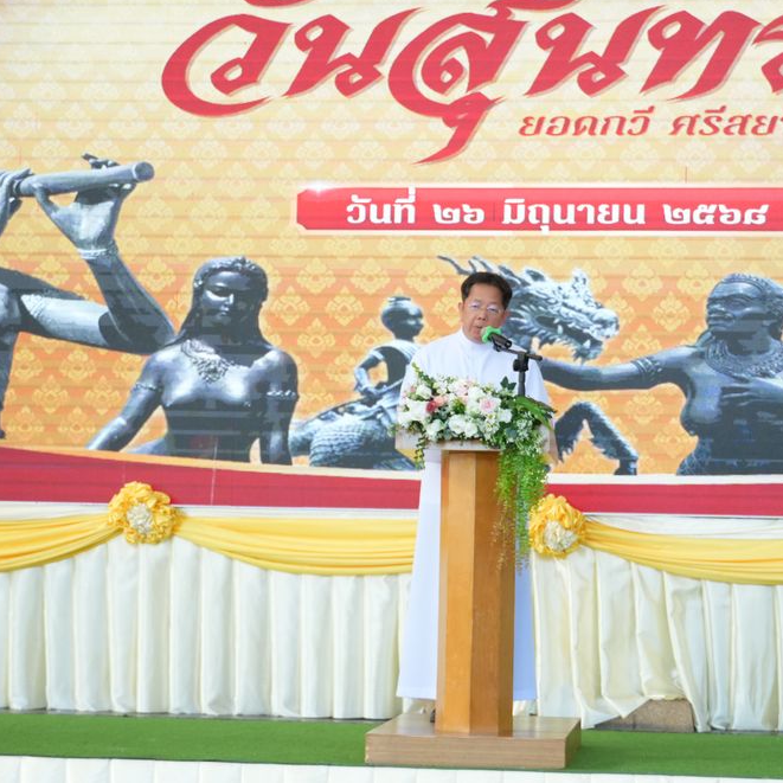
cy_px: 389
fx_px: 2320
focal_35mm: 91
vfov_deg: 19.2
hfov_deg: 19.1
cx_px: 530
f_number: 5
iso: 1600
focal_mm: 47
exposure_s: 1/200
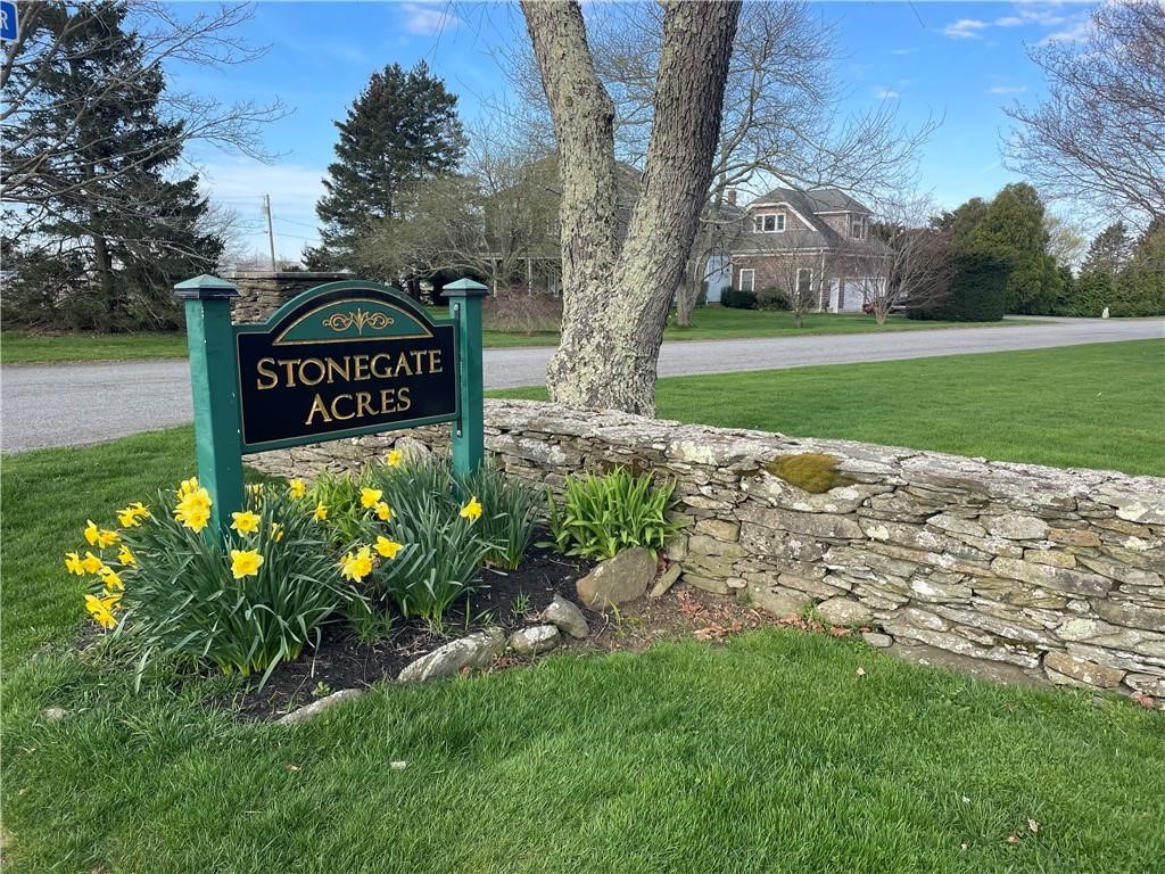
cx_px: 582
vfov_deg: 53.1
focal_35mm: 26
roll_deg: -0.2
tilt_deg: -10.7
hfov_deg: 67.3
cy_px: 437
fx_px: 875
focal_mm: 4.2
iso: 32
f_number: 1.6
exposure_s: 1/749
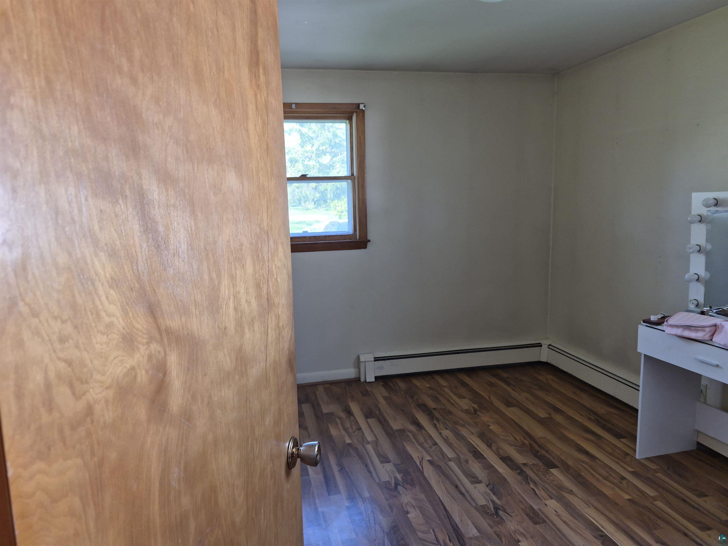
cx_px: 364
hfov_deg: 73.9
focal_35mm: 23
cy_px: 273
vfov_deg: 58.9
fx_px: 484
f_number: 1.8
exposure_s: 1/120
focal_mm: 5.4
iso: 160
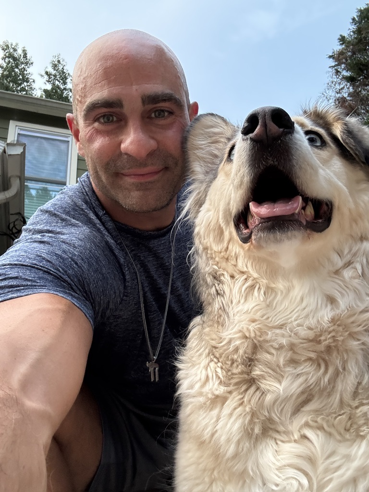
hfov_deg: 46.8
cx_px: 184
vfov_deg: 60.0
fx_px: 426
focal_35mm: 30
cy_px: 246
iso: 320
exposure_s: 1/59
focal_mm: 2.69
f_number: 1.9
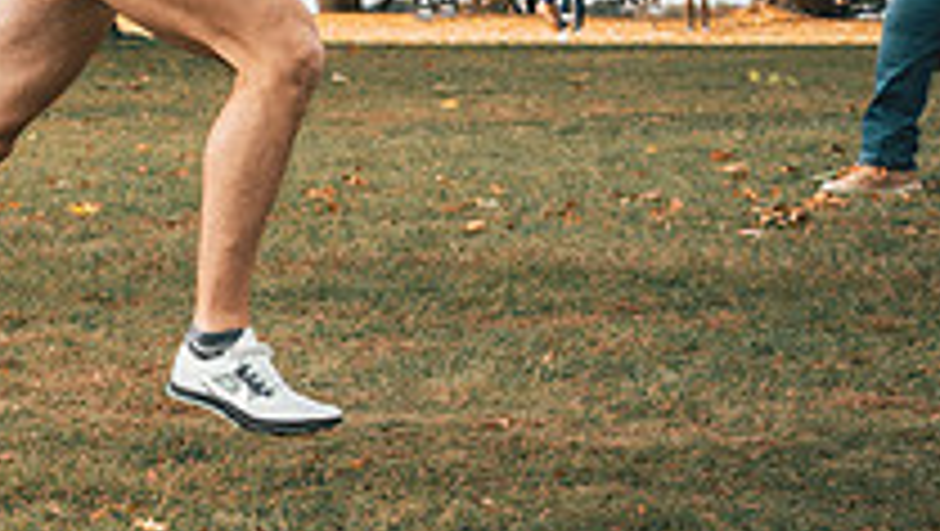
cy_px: -151
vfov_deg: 6.5
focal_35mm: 185
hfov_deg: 11.3
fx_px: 4615
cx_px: -270
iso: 400
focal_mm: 63
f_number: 6.3
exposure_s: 1/1000
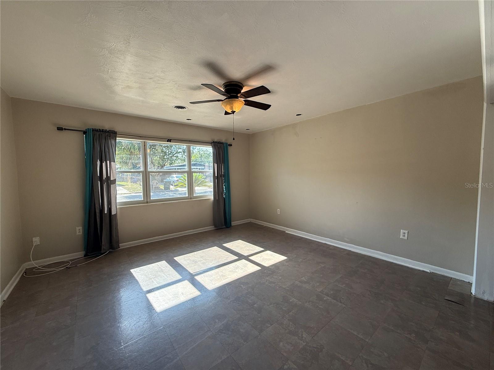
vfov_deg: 85.7
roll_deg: +0.7
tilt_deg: -2.3
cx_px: 247
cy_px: 185
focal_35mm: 14
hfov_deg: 102.1
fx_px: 200
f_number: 2.2
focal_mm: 2.22
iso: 64
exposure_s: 1/157
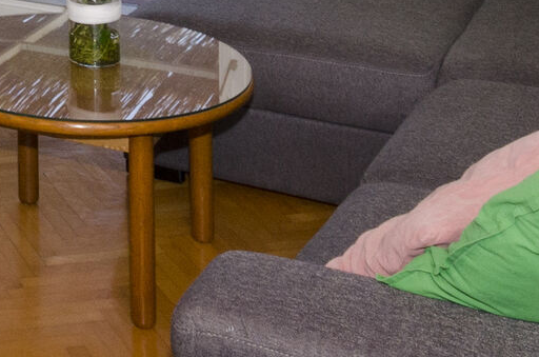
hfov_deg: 21.8
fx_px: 1225
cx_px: -201
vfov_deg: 14.3
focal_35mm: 82
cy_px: -318
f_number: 8
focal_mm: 10
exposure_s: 1/200
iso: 400
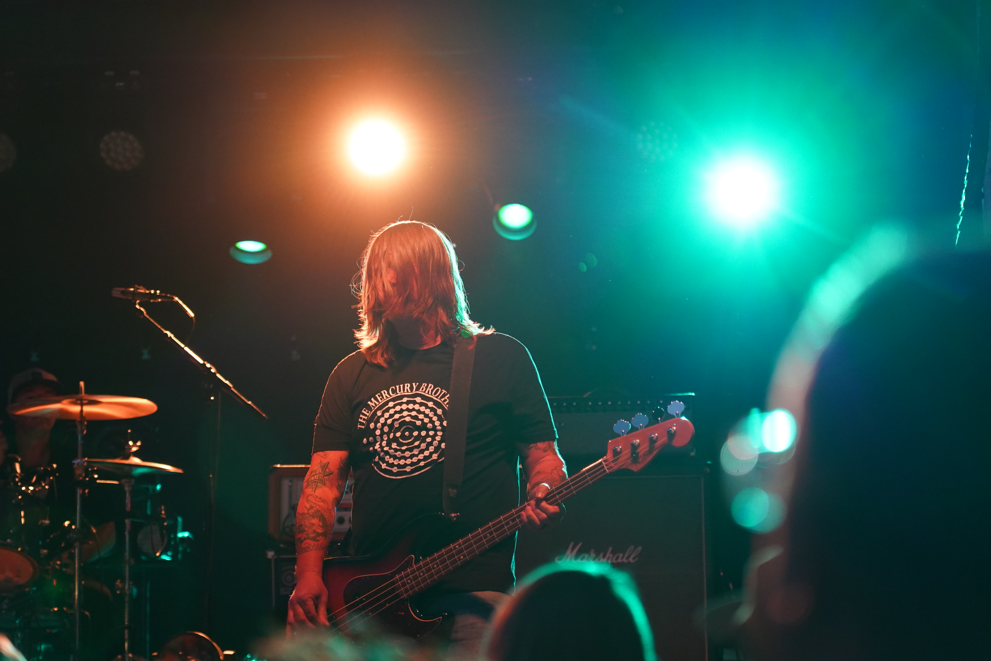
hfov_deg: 19.5
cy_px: 330
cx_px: 496
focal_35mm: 105
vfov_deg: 13.0
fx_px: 2890
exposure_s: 1/160
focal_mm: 105
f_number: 4
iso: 4000
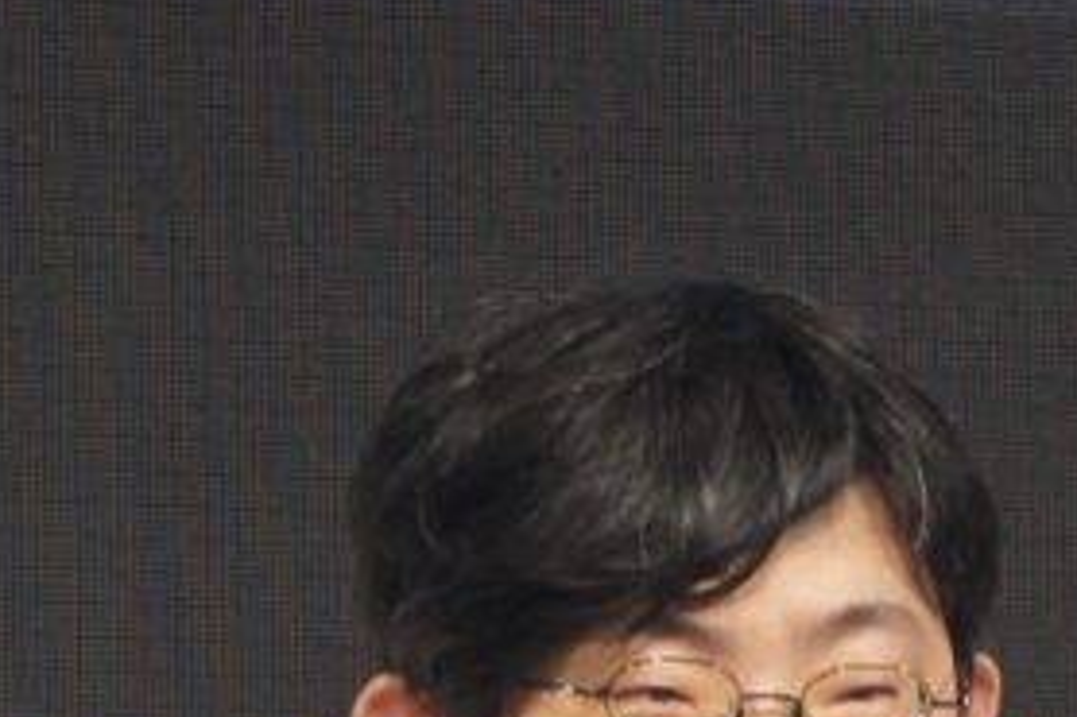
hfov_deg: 9.6
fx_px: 6398
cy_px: 1058
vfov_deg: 6.3
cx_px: 845
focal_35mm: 214
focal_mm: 40
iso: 320
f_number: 4.5
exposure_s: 1/80
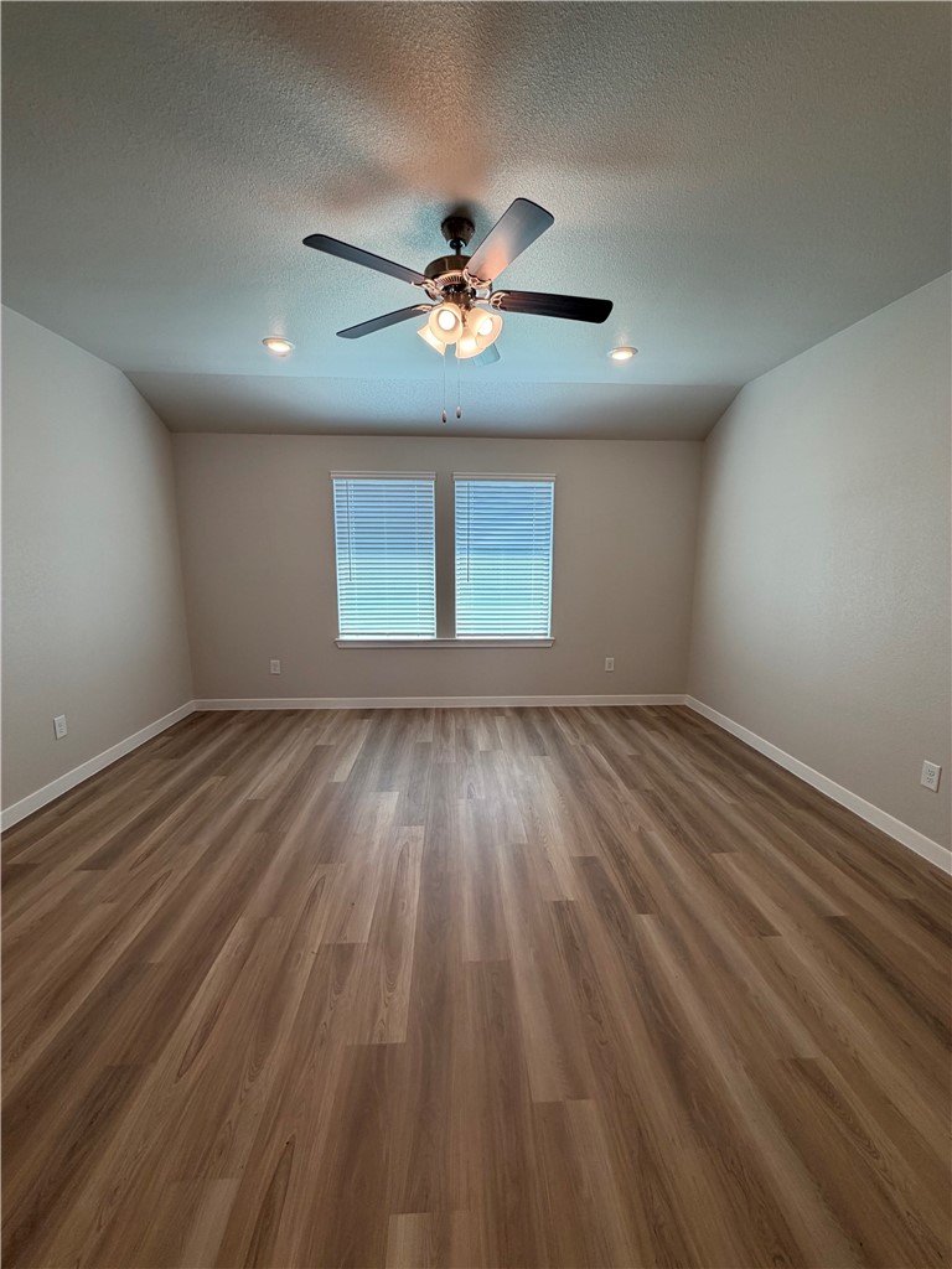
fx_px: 513
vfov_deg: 102.1
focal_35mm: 14
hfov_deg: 85.7
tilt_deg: -8.3
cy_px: 634
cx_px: 476
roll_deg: -0.9
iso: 100
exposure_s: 1/120
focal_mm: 2.22
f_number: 2.2
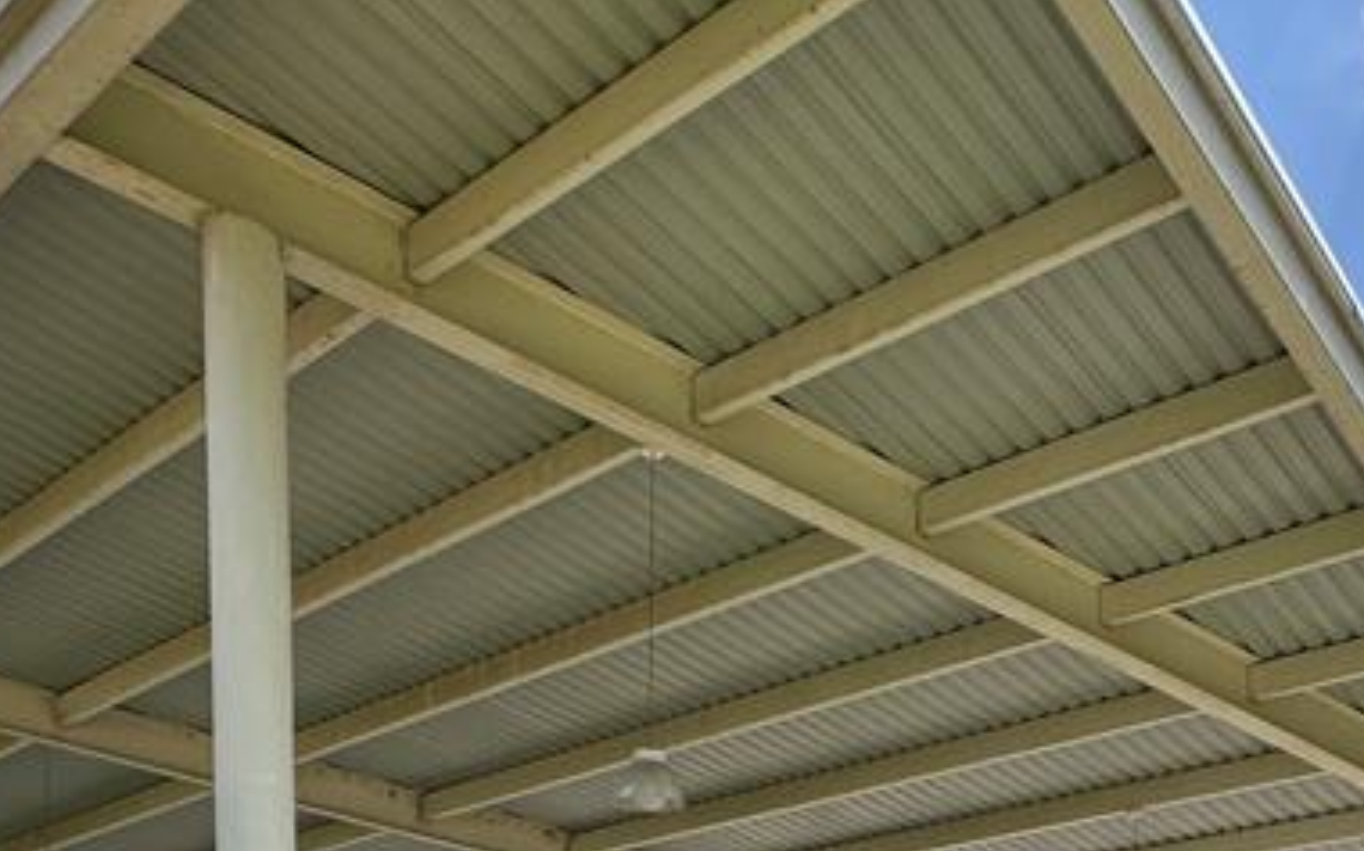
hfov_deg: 48.7
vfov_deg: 24.9
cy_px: 1257
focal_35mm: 40
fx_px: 1486
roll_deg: -0.5
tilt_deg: +3.2
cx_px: 872
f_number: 2.2
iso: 50
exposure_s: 1/1689
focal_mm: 2.22
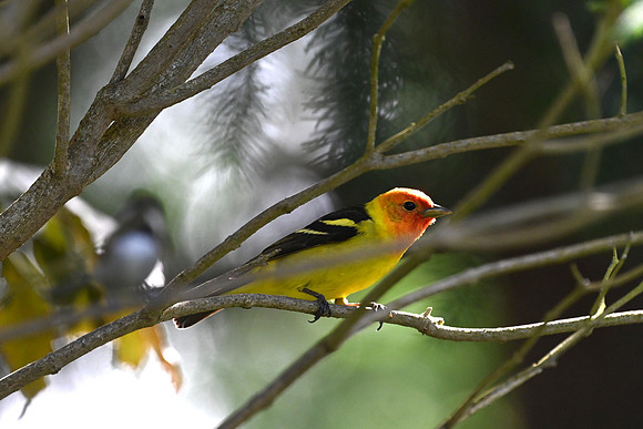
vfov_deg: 1.7
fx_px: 14292
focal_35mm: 800
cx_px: 322
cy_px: 214
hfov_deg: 2.6
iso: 2000
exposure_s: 1/800
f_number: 6.3
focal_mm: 800
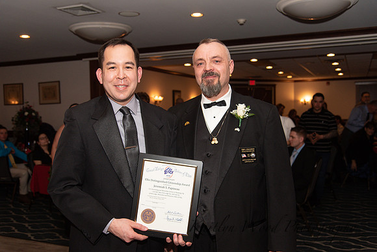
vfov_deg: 35.1
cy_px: 126
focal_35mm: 38
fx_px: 398
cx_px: 188
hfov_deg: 50.7
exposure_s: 1/200
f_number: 4
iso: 800
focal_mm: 38
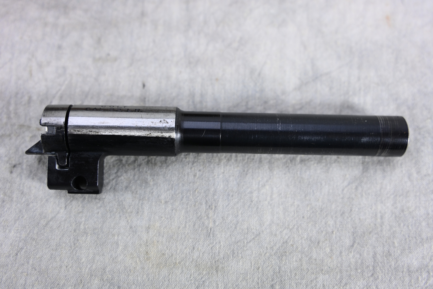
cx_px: 216
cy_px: 144
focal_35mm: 37
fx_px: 445
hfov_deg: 51.9
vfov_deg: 35.9
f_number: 5
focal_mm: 37
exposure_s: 1/100
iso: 320
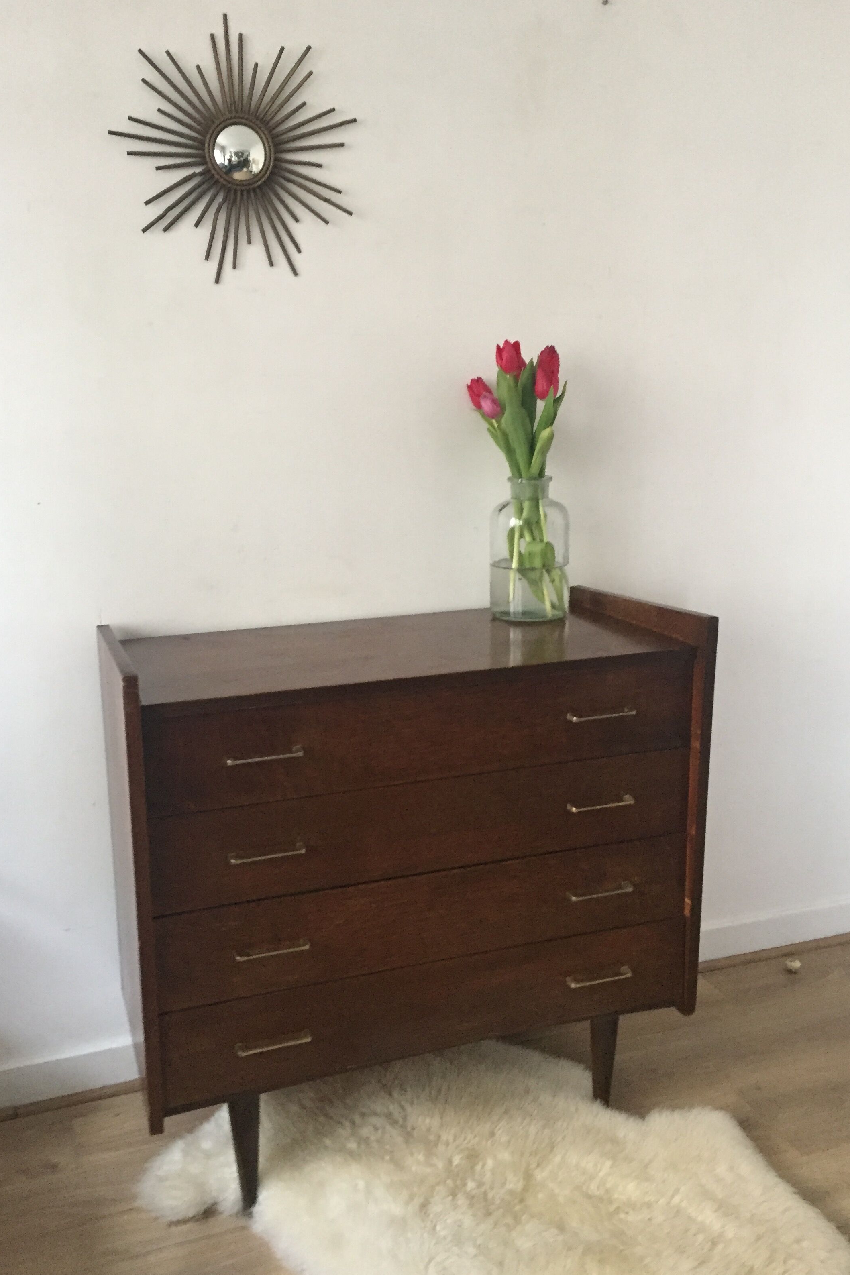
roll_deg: +2.3
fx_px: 1098
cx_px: 393
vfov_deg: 60.3
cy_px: 635
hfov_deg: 42.3
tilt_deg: -11.6
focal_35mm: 31
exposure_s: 1/20
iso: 250
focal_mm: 4.15
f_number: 2.2
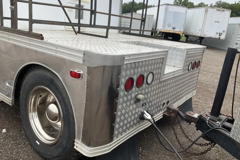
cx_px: 122
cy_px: 69
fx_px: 207
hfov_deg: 60.3
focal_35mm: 31
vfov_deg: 42.2
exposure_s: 1/929
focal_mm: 3
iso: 25
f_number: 1.8
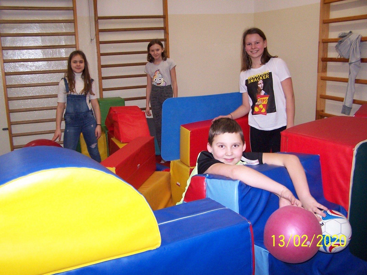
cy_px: 138
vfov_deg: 37.7
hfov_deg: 49.0
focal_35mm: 38
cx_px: 184
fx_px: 403
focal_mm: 6.3
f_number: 2.8
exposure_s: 1/60
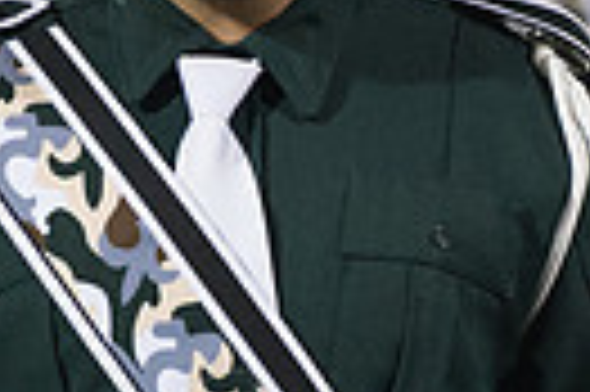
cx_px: 258
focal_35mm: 728
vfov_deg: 1.9
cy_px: 149
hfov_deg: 2.8
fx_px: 11916
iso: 5600
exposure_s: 1/160
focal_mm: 135
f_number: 4.8
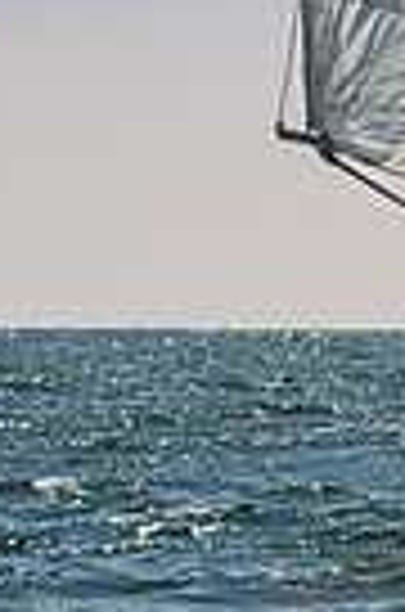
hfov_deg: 1.4
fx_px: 16892
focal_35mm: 996
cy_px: -306
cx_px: 806
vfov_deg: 2.1
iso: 500
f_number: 8
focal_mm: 200
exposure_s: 1/3200
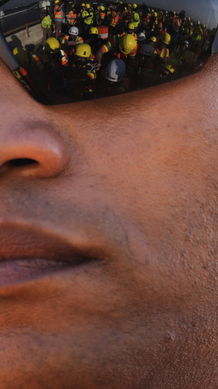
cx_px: 63
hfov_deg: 1.9
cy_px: 102
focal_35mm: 645
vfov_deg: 3.4
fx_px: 6638
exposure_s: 1/1000
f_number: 5.6
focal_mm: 274
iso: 400
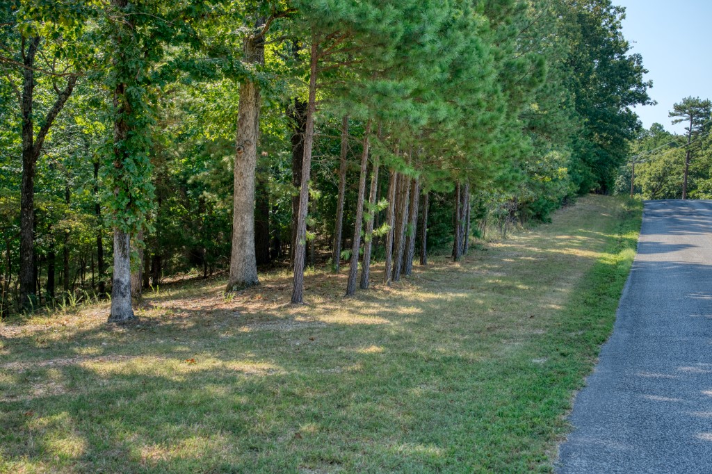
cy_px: 237
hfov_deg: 42.8
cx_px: 356
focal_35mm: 46
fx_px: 909
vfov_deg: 29.2
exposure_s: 1/60
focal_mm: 46
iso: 320
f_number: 4
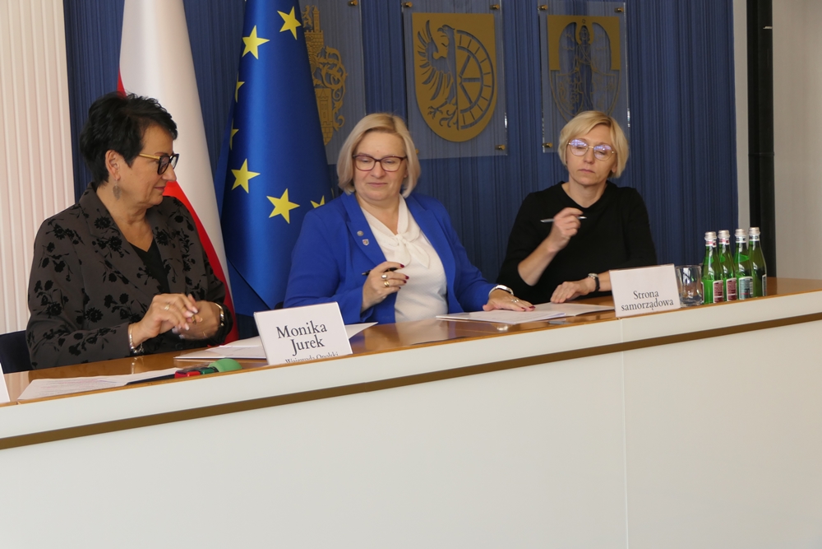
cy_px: 274
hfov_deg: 27.7
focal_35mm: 73
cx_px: 411
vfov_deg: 18.7
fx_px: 1667
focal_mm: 26.6
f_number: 3.9
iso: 320
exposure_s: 1/60
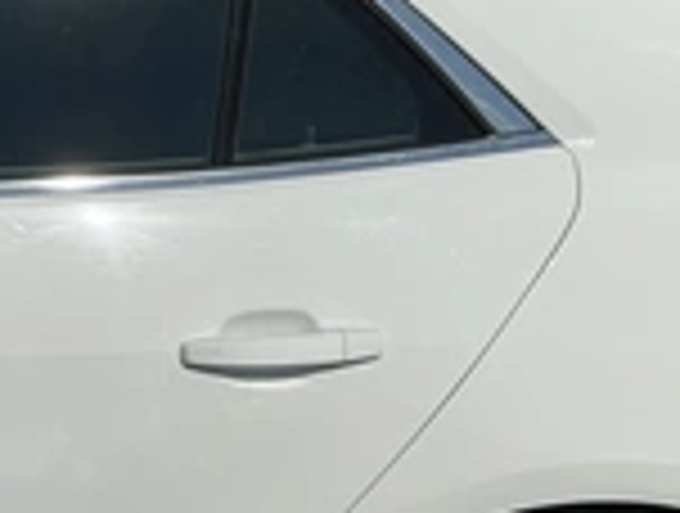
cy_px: 288
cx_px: -54
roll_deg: -4.0
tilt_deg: -22.9
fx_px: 1457
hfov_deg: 24.6
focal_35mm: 74
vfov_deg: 20.0
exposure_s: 1/7407
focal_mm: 3
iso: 25
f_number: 1.8
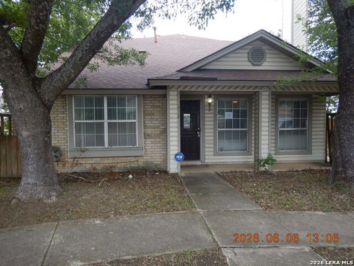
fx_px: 245
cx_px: 177
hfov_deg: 71.6
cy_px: 133
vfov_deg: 56.8
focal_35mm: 24
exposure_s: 1/250
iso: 125
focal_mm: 4.3
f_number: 2.8
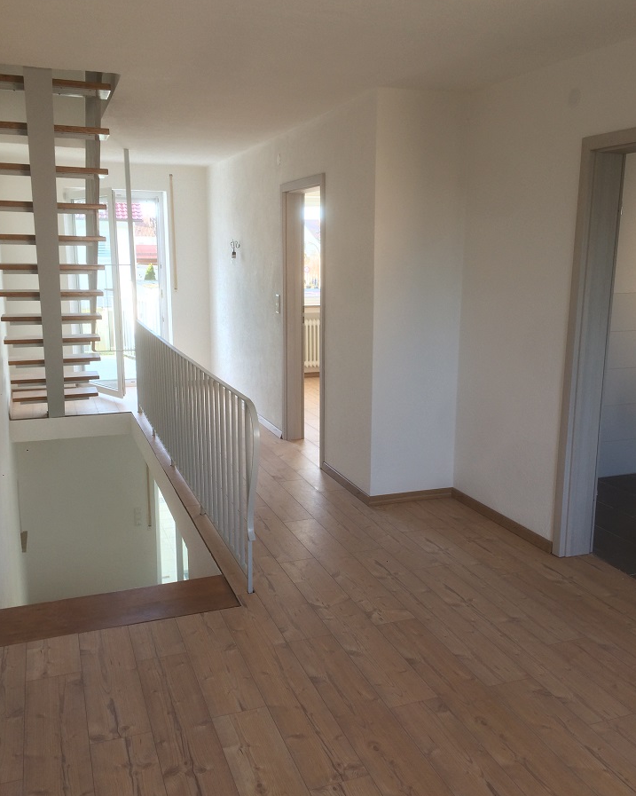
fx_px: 753
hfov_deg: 45.8
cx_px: 321
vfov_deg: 55.7
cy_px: 411
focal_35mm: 32
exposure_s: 1/40
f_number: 2.2
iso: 40
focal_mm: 4.12
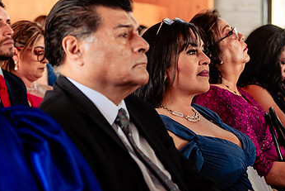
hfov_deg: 21.5
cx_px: 203
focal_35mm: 94
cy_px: 111
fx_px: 744
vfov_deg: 14.6
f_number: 3.2
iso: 800
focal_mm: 56
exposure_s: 1/250
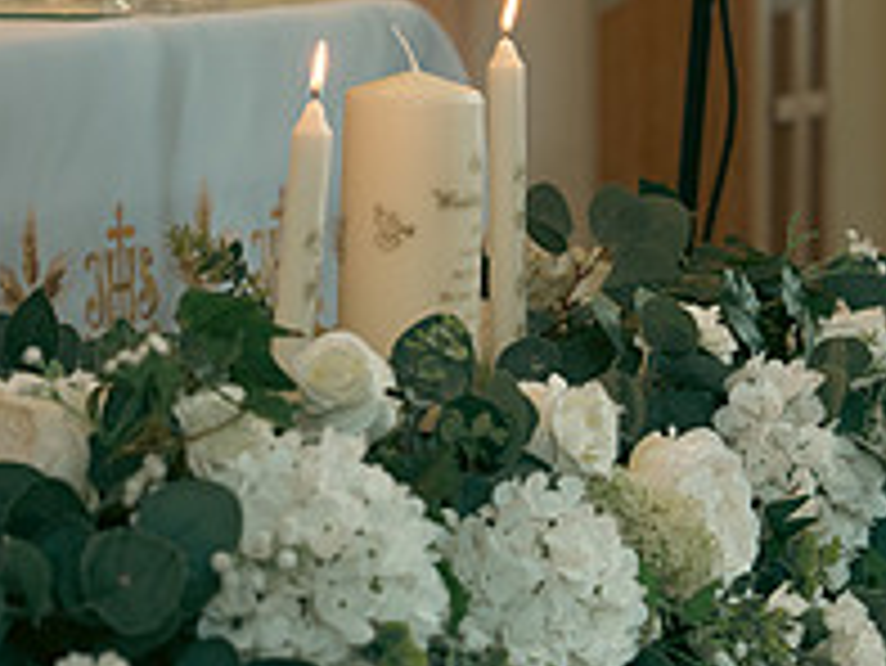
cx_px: 432
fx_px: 5071
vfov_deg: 7.5
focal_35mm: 198
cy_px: 182
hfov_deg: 10.0
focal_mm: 70
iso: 1000
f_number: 3.5
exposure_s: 1/200
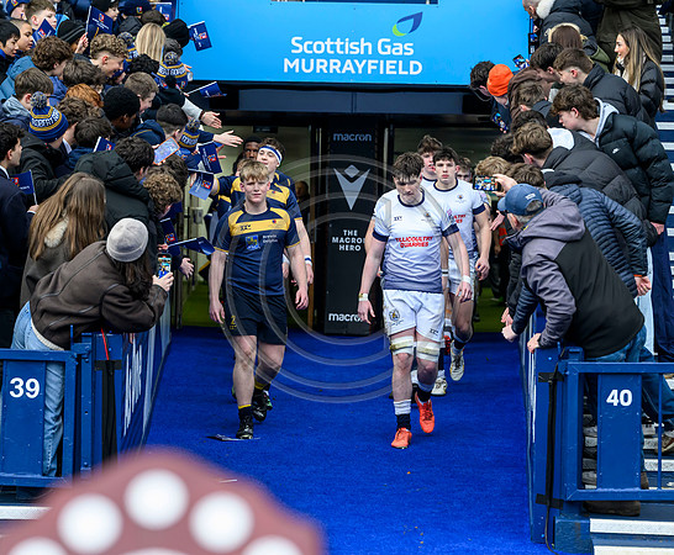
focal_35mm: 120
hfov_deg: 15.8
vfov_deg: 13.0
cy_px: 278
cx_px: 312
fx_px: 2431
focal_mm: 105
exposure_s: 1/1250
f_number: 4.5
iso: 2500
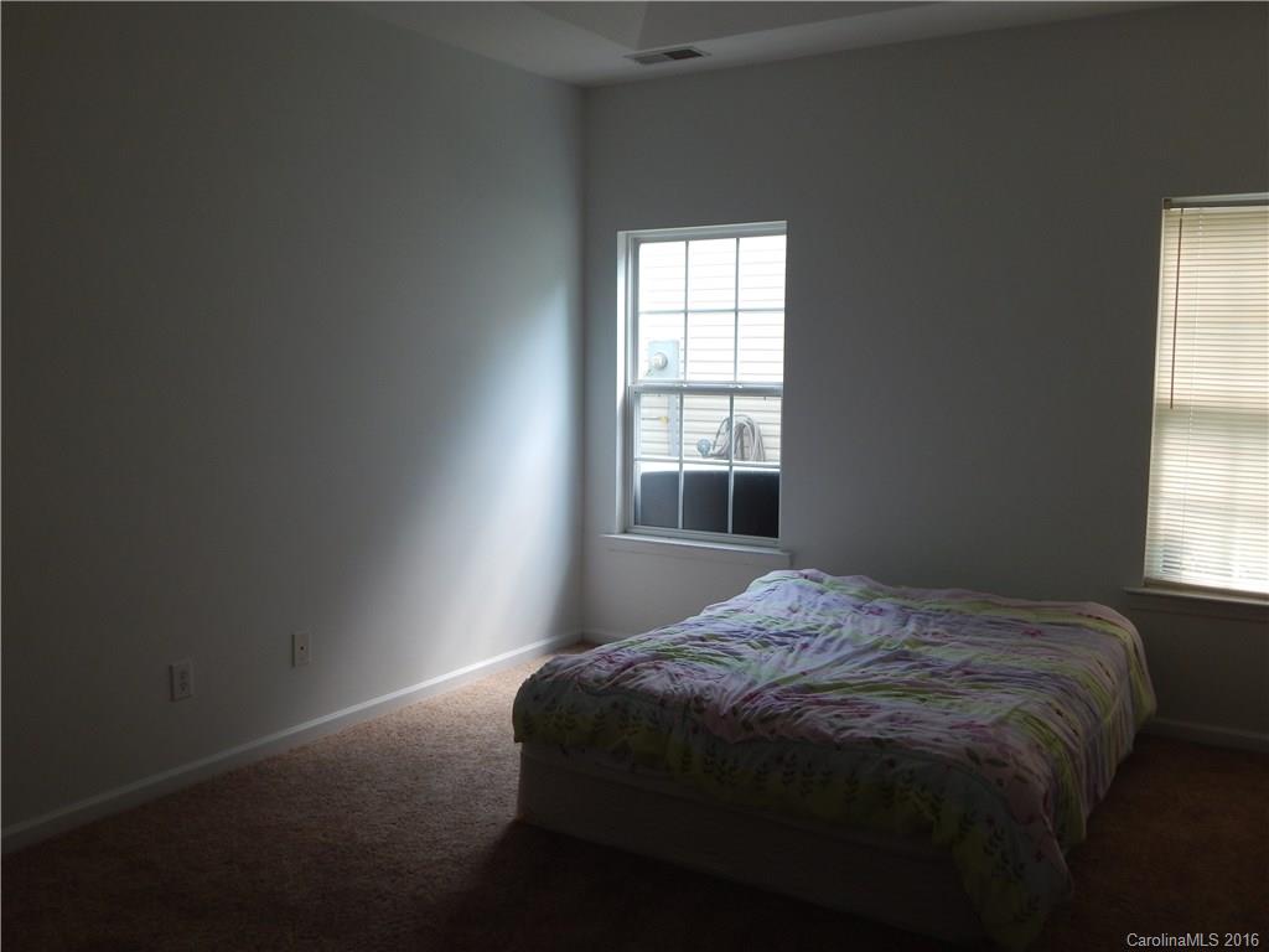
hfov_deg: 58.4
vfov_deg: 45.4
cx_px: 634
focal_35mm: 31
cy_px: 476
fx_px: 1136
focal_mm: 5.6
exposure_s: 1/100
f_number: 3.2
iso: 125
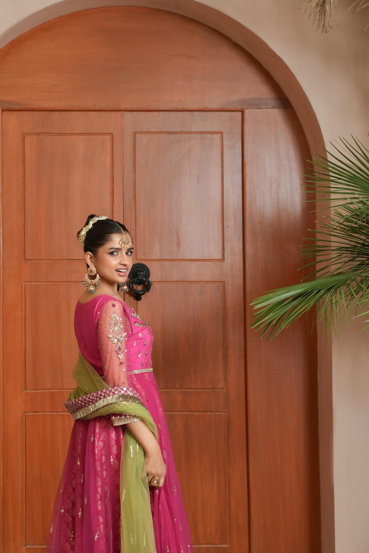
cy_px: 344
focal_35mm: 68
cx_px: 122
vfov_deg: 29.5
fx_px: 1045
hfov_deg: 20.0
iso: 1000
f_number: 2.8
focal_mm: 50
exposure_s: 1/160
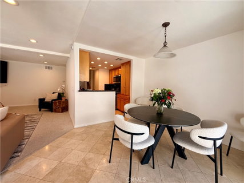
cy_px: 92
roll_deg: -1.3
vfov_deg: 85.6
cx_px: 122
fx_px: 99
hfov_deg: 102.1
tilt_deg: -1.9
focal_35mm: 14
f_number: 2.2
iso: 100
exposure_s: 1/120
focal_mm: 2.22
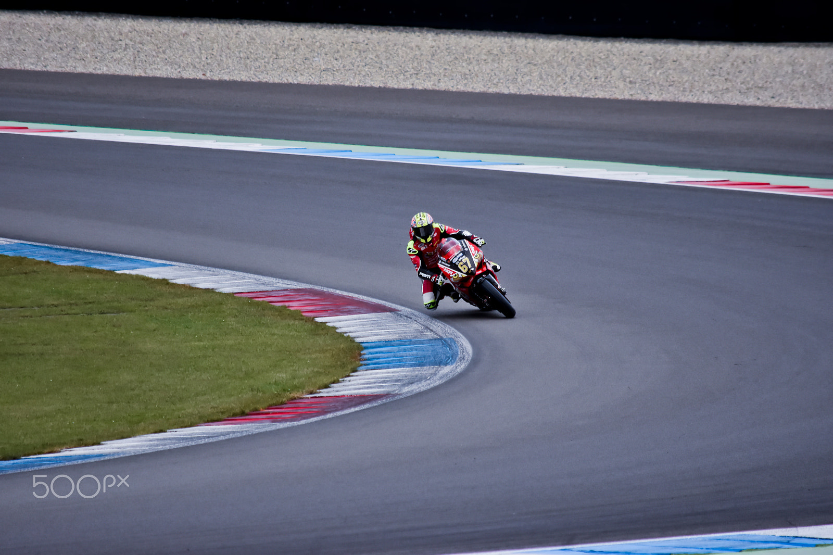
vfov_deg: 3.1
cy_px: 278
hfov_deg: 4.6
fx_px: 10410
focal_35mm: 450
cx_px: 416
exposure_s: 1/800
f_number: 5.6
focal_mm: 300
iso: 640
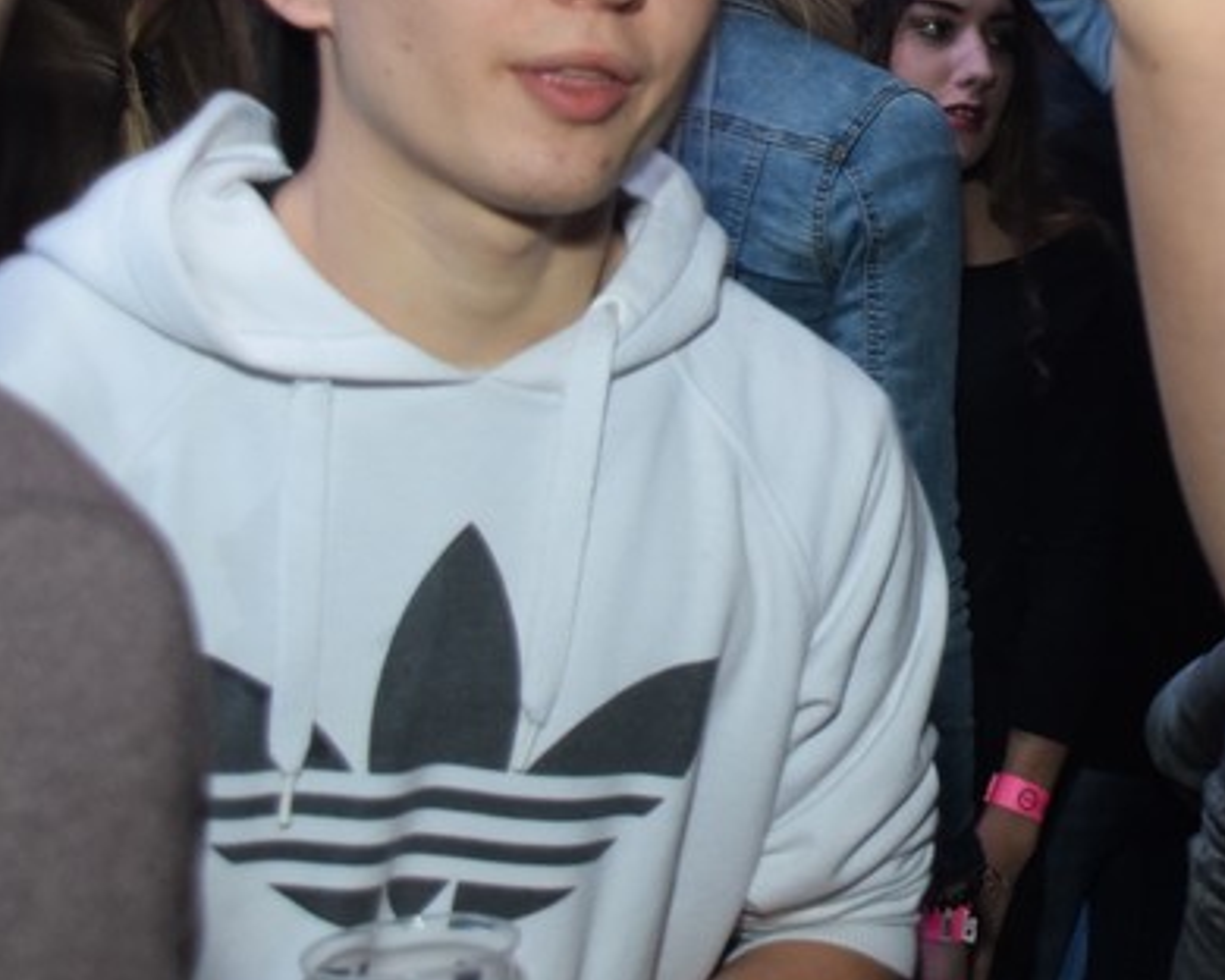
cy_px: 182
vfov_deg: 16.1
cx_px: 1456
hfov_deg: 19.1
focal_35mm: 95
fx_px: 3444
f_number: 4
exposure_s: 1/50
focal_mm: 26
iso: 1600
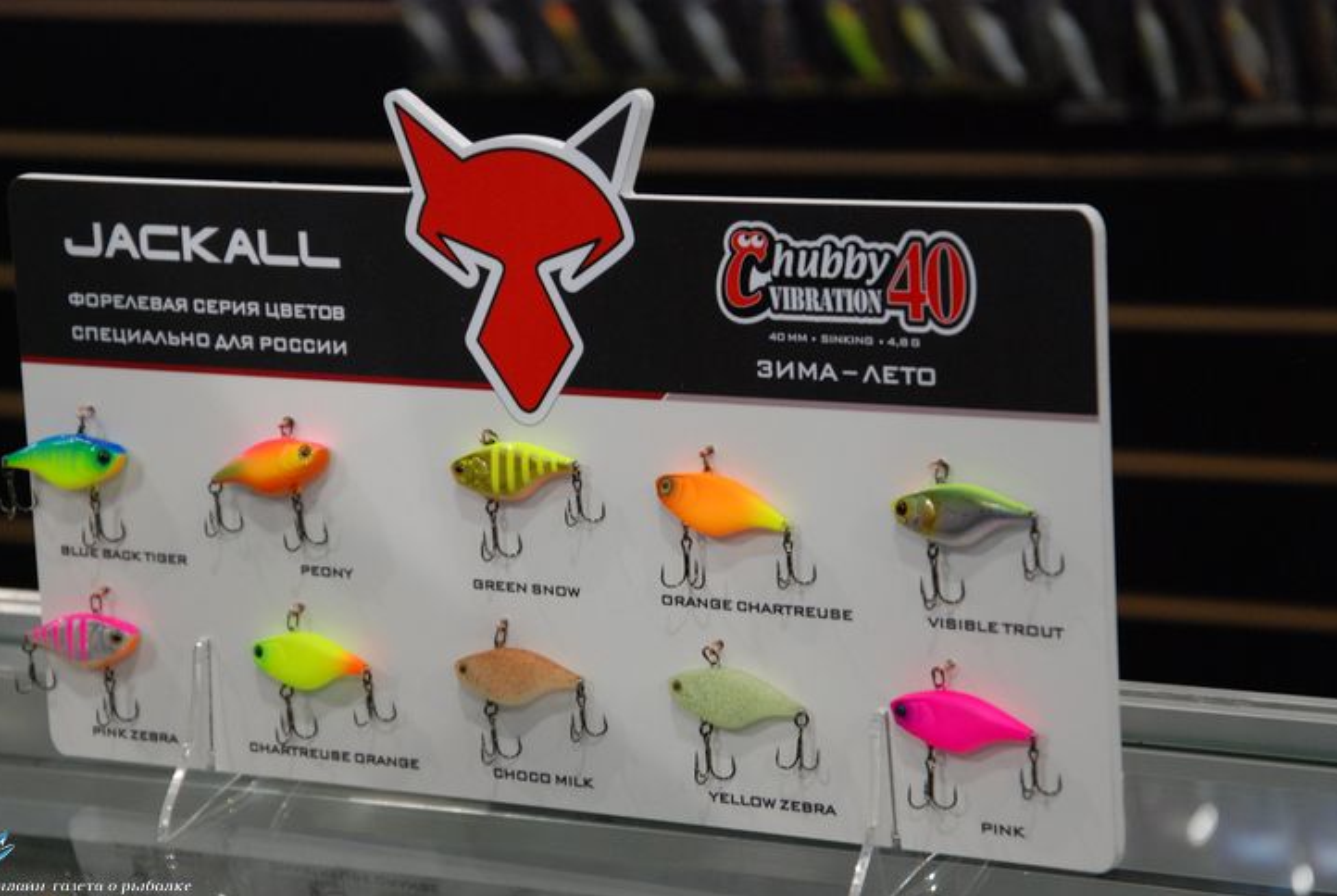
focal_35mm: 133
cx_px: 609
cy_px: 494
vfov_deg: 10.4
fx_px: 4948
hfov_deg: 15.4
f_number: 5.6
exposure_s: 1/100
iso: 640
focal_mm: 80
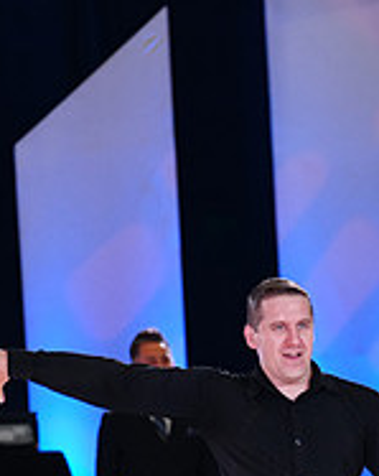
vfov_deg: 6.6
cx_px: 424
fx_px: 4062
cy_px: 652
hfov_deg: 5.3
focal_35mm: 289
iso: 2000
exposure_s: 1/400
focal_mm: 99
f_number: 2.8
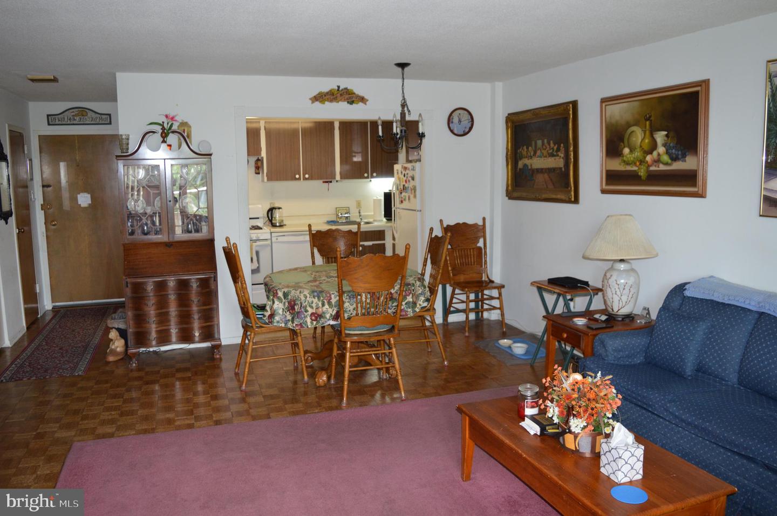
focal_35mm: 27
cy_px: 258
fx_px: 582
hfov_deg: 67.4
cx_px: 388
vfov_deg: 47.8
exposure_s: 1/60
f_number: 3.5
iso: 640
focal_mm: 18
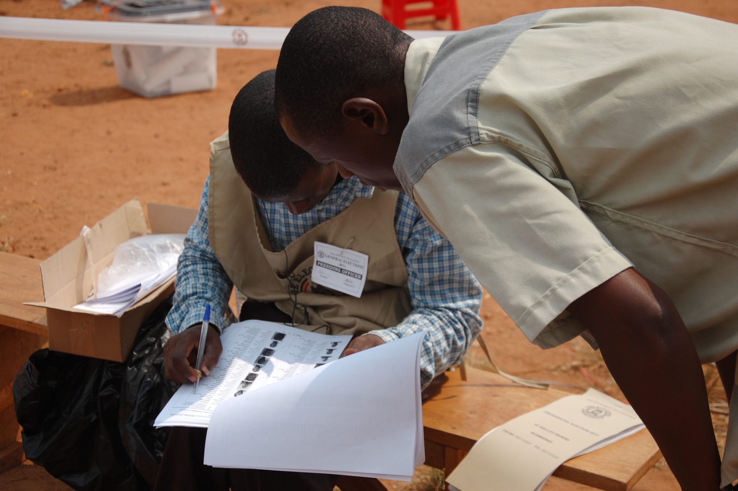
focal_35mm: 72
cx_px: 369
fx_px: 1475
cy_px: 246
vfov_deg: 18.9
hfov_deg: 28.1
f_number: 5
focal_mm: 48
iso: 200
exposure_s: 1/1000
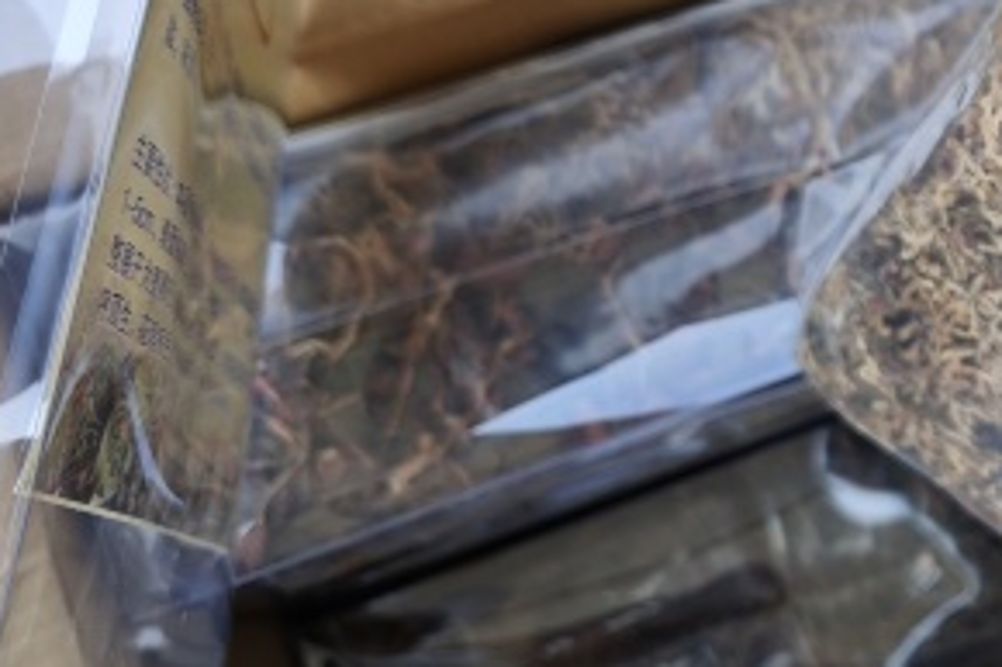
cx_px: 1320
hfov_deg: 25.9
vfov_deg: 20.5
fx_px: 1836
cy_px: 242
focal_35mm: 66
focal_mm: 6.68
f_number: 1.42
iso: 50
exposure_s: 1/393
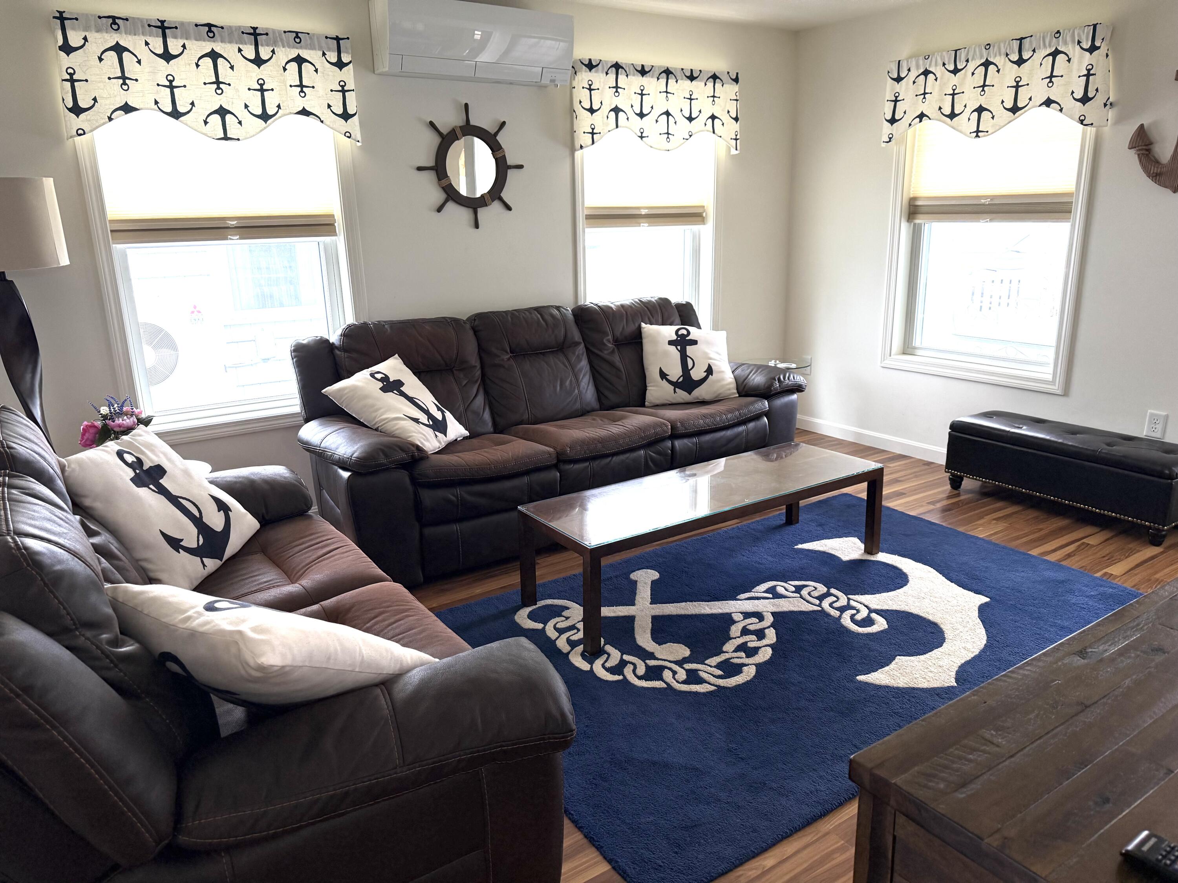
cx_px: 589
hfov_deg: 71.6
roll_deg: +1.3
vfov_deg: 56.8
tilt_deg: -14.9
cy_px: 442
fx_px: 817
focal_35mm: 24
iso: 200
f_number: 1.78
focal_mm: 6.76
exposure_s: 1/139
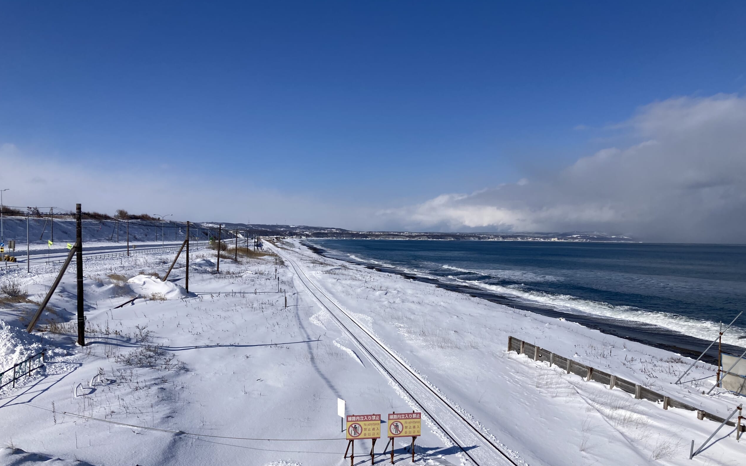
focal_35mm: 30
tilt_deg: -3.2
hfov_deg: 62.9
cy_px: 270
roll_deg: -1.9
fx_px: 610
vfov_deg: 41.7
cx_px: 374
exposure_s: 1/8000
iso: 25
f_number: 1.8
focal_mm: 3.99
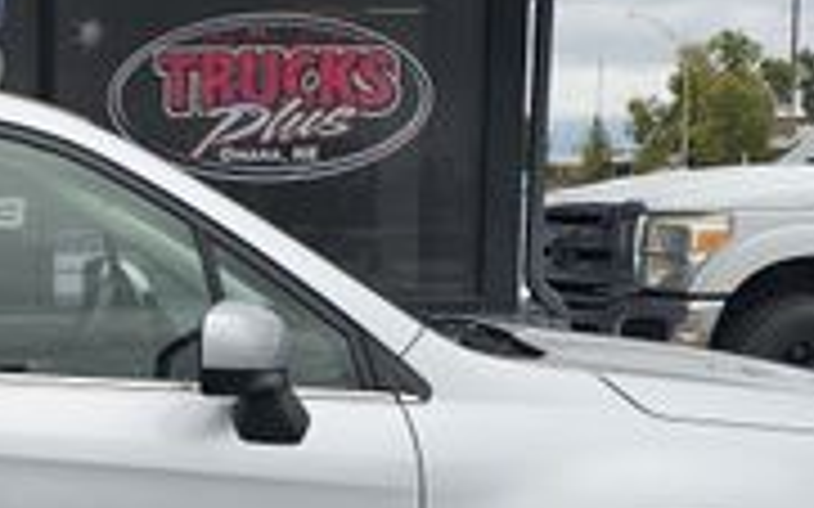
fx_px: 1907
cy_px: 450
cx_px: -85
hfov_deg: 22.7
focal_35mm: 86
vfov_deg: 15.0
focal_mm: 6.3
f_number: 1.7
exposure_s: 1/180
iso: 12
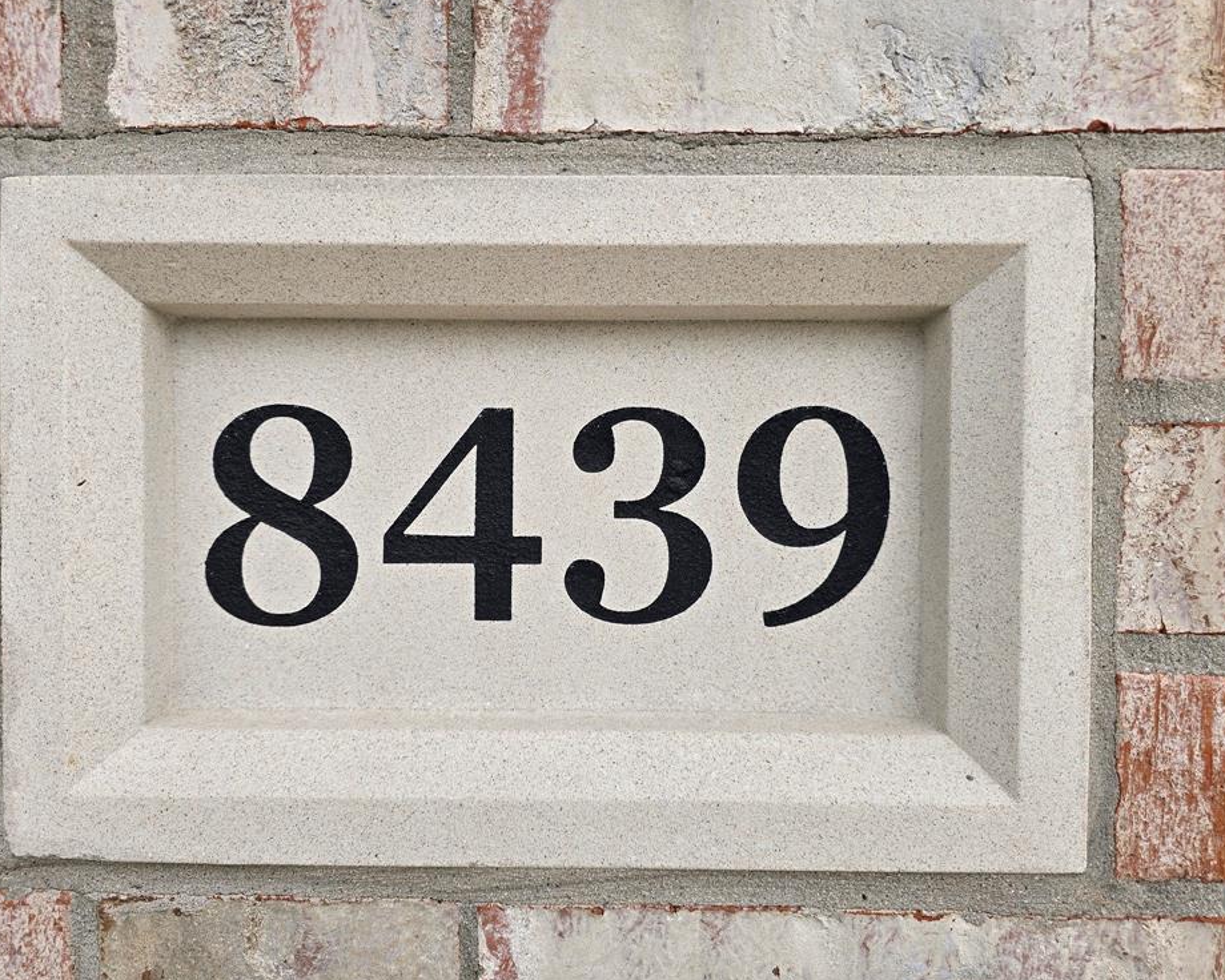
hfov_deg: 68.1
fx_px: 906
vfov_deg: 56.8
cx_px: 583
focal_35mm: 25
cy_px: 495
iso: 25
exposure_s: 1/180
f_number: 1.7
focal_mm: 6.3
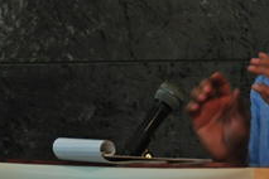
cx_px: 285
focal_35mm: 506
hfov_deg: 4.1
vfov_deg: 2.7
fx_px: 3781
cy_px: 98
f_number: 5.3
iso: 800
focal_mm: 120
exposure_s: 1/40
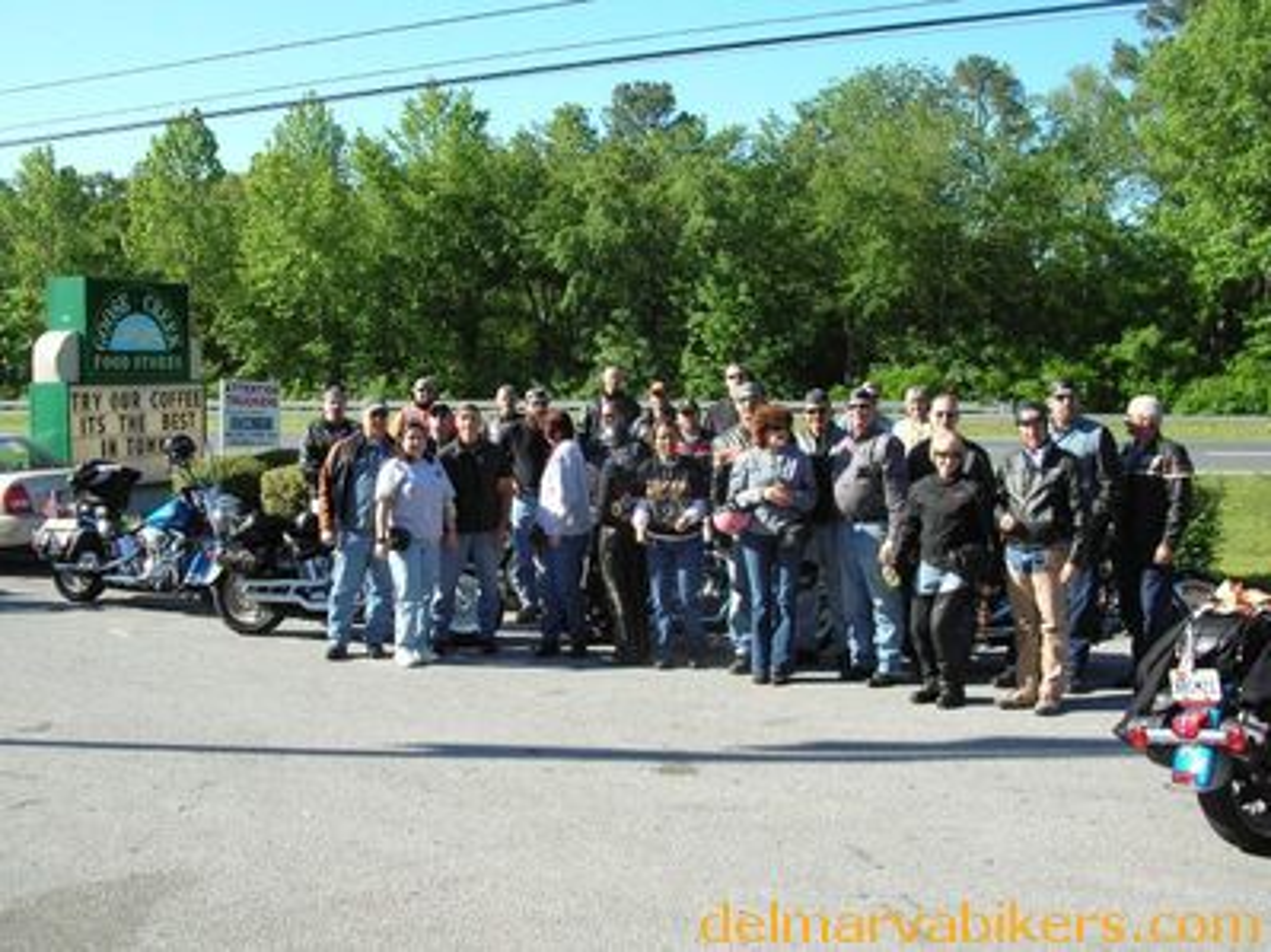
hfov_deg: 51.4
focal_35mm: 36
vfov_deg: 39.6
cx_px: 636
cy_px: 476
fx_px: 1321
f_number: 3.7
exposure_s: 1/247
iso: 50
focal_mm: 6
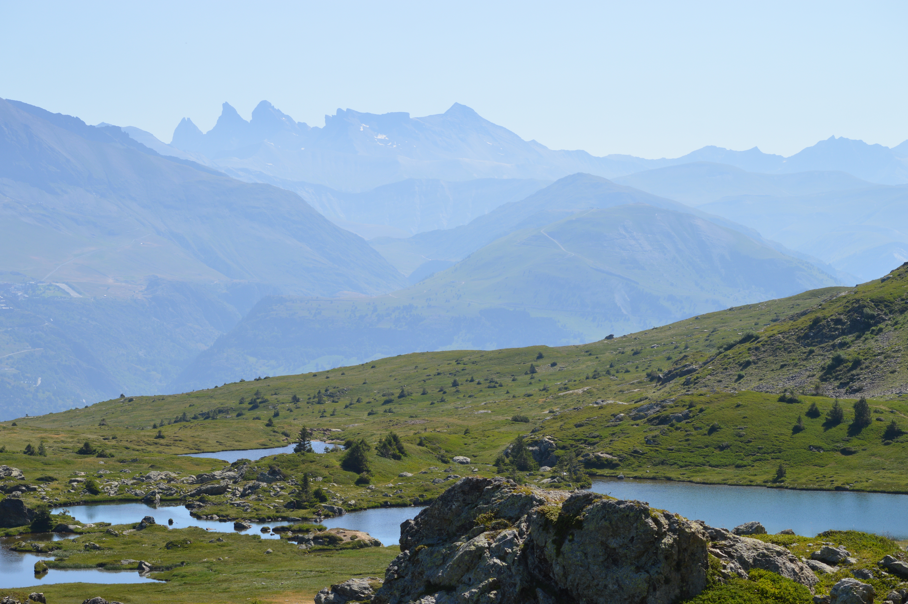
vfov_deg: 11.4
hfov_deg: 17.1
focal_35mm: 120
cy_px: 302
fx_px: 3024
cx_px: 454
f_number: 9
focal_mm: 80
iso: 100
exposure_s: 1/320
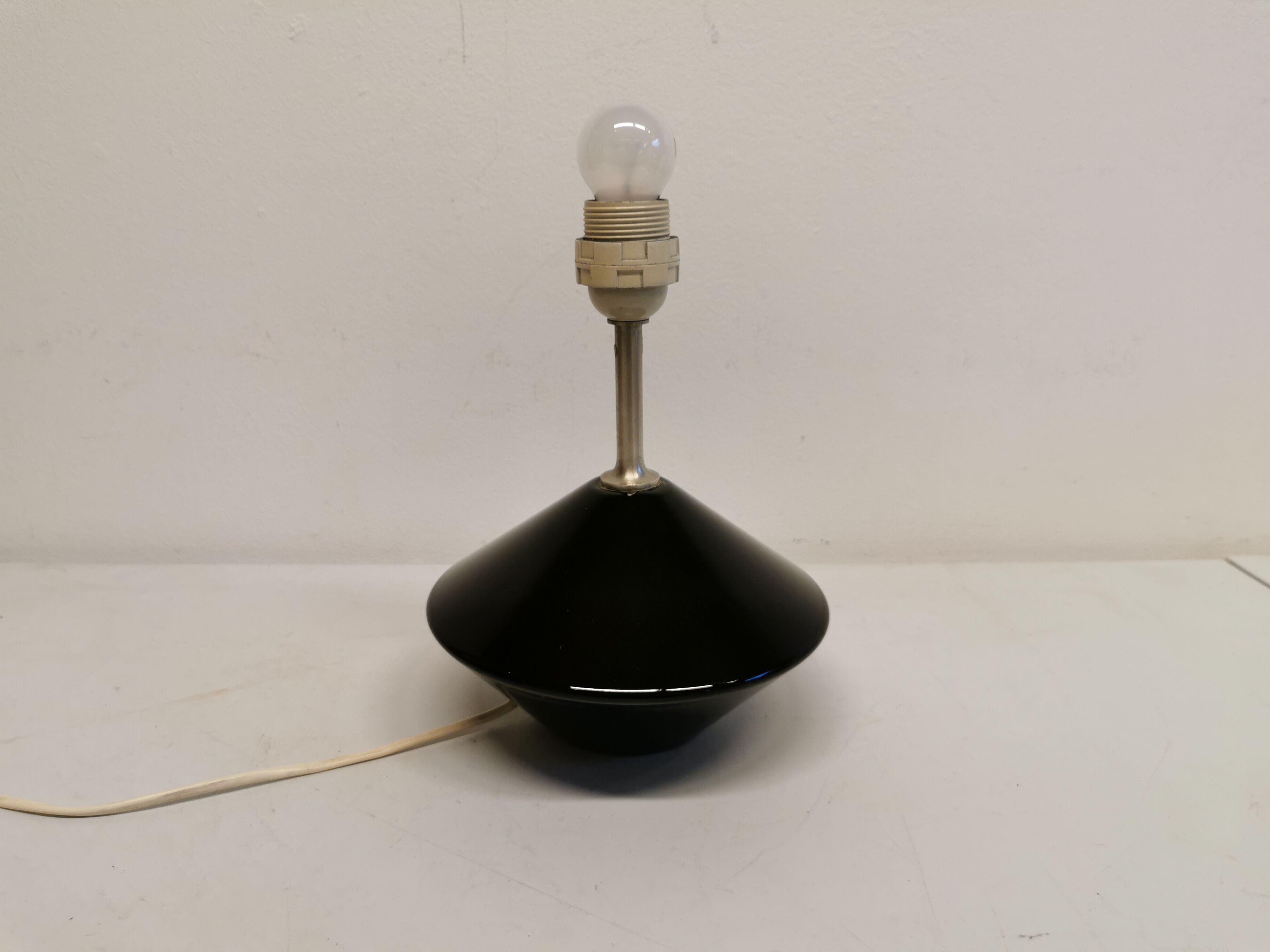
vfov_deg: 51.4
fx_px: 991
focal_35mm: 27
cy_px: 476
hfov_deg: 65.3
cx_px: 635
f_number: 1.6
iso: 100
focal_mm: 5.56
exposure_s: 1/120
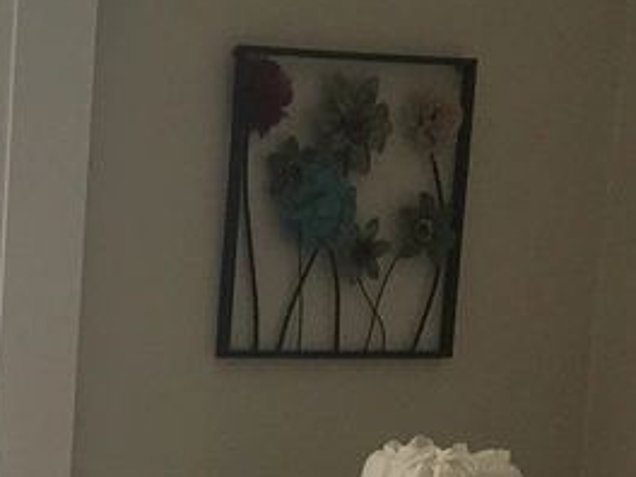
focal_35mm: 158
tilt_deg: -13.5
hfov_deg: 12.1
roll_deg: -2.0
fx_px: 2903
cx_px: -183
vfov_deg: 8.7
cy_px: 1058
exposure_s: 1/620
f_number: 2.2
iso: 25
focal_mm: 4.15
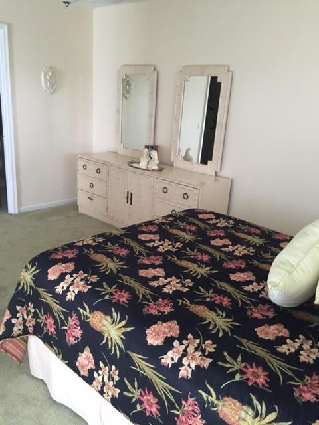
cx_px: 160
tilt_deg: -16.6
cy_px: 212
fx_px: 356
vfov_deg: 61.7
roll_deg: -3.8
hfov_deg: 48.2
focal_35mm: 29
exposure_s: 1/30
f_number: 2.2
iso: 125
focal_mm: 4.15
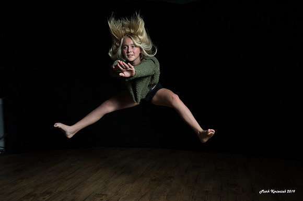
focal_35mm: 33
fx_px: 281
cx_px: 155
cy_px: 116
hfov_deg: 56.6
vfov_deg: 39.3
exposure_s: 1/250
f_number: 9
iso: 200
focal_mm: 29
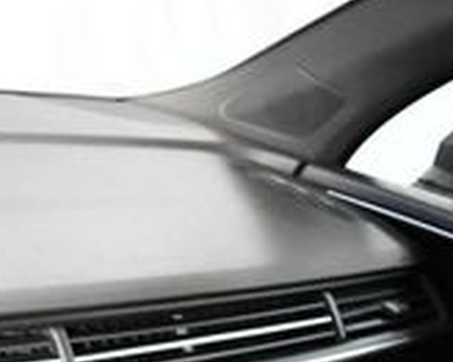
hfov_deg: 13.0
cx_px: -392
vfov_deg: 11.4
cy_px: 470
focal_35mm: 132
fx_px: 1769
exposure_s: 1/125
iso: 2200
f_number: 3.5
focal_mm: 18
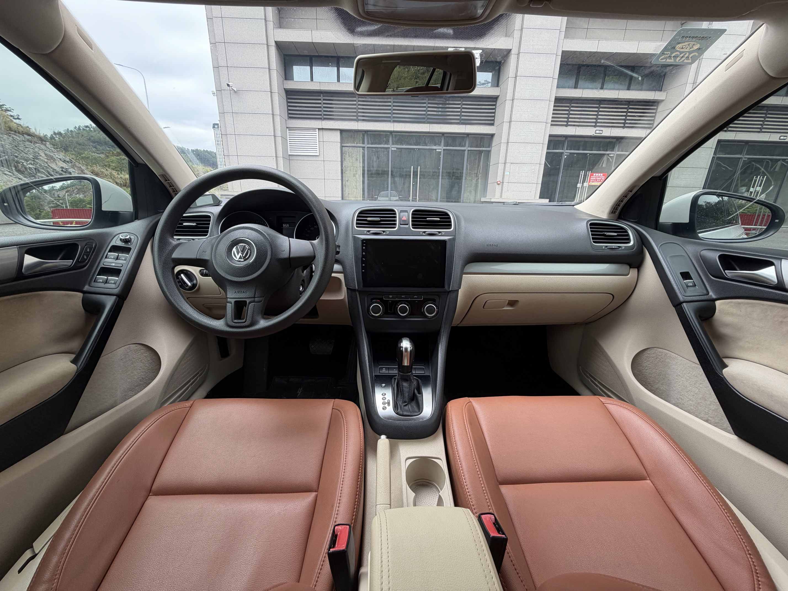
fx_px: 319
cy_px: 296
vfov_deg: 85.7
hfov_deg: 102.1
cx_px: 394
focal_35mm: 14
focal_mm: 2.22
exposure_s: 1/122
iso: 64
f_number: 2.2
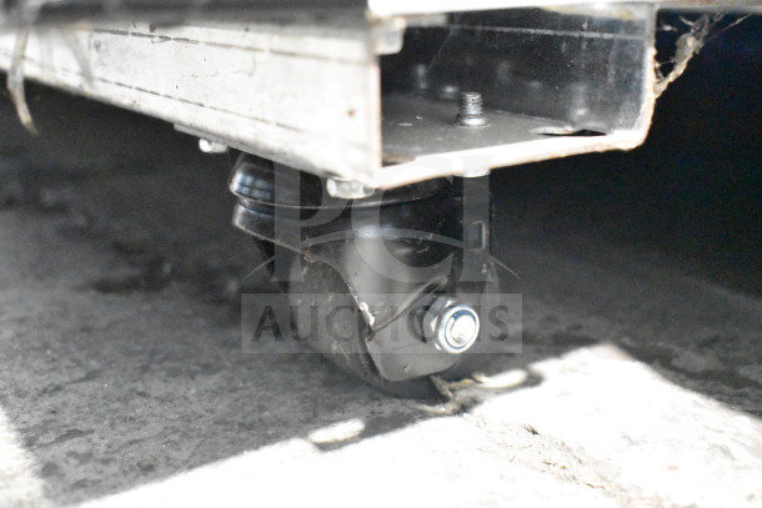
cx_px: 381
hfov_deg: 43.6
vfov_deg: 29.9
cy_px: 254
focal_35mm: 45
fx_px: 953
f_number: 4.2
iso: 25600
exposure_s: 1/50
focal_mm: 30
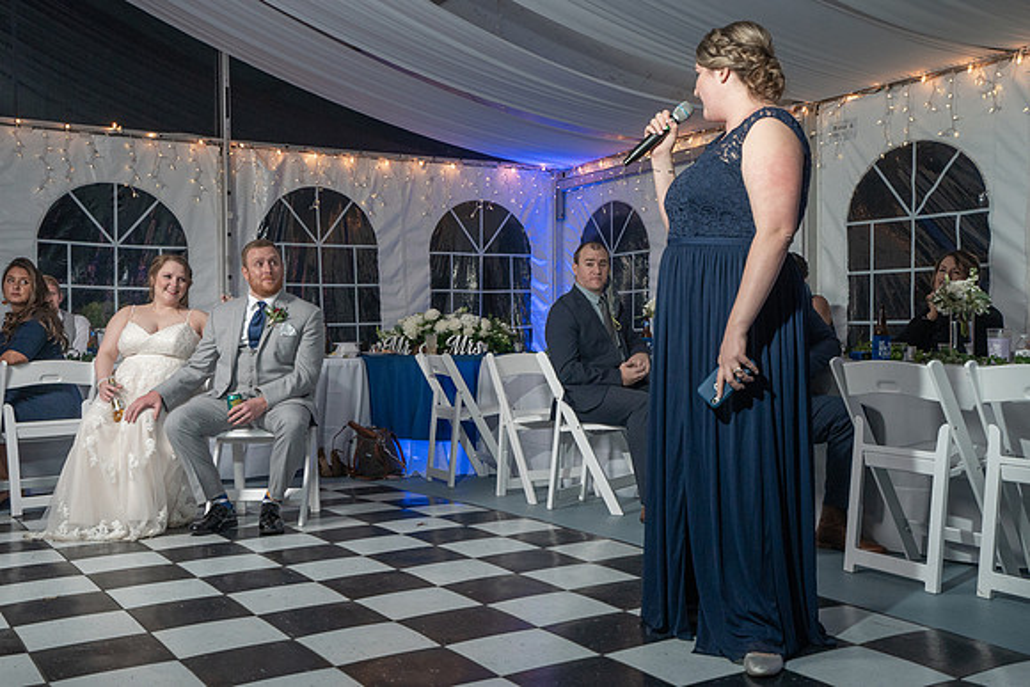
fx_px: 1116
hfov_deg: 49.5
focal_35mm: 39
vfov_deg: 34.2
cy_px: 358
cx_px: 536
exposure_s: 1/250
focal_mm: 35
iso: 2000
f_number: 5.6
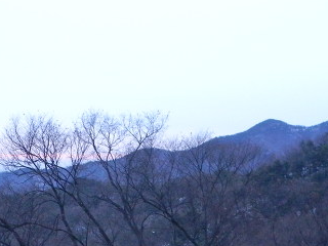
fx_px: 531
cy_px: 199
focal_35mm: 56
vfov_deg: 25.6
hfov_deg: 34.3
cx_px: 153
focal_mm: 5
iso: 569
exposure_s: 1/9.3
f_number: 3.5
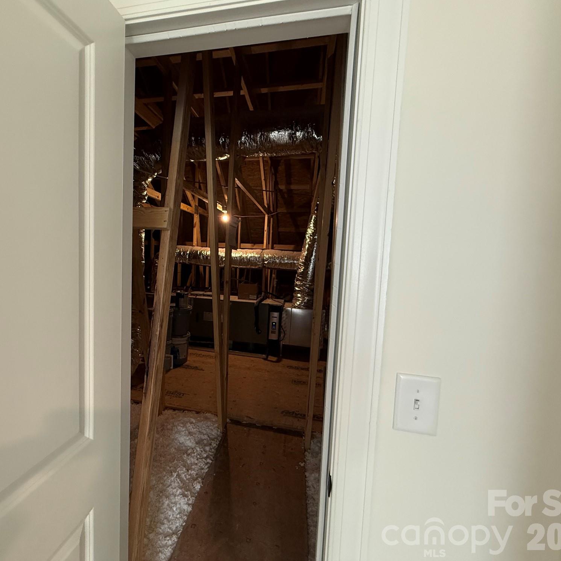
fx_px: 312
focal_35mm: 17
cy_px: 275
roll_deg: -1.5
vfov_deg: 84.0
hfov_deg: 82.9
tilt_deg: -2.8
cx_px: 223
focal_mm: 2.22
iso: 250
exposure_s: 1/60
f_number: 2.2
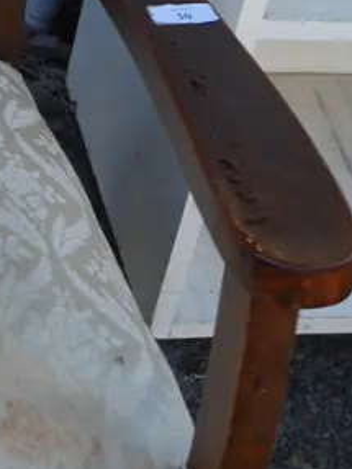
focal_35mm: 150
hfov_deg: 9.6
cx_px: -196
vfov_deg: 13.1
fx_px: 2035
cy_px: 100
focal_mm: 21
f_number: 5
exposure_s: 1/125
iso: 200
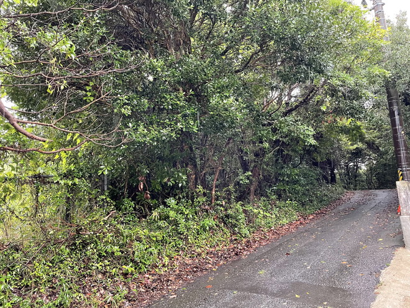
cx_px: 205
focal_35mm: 26
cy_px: 154
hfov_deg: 67.3
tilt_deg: +11.9
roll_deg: +3.3
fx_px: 308
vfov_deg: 53.1
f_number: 1.6
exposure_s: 1/60
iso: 320
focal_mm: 4.2
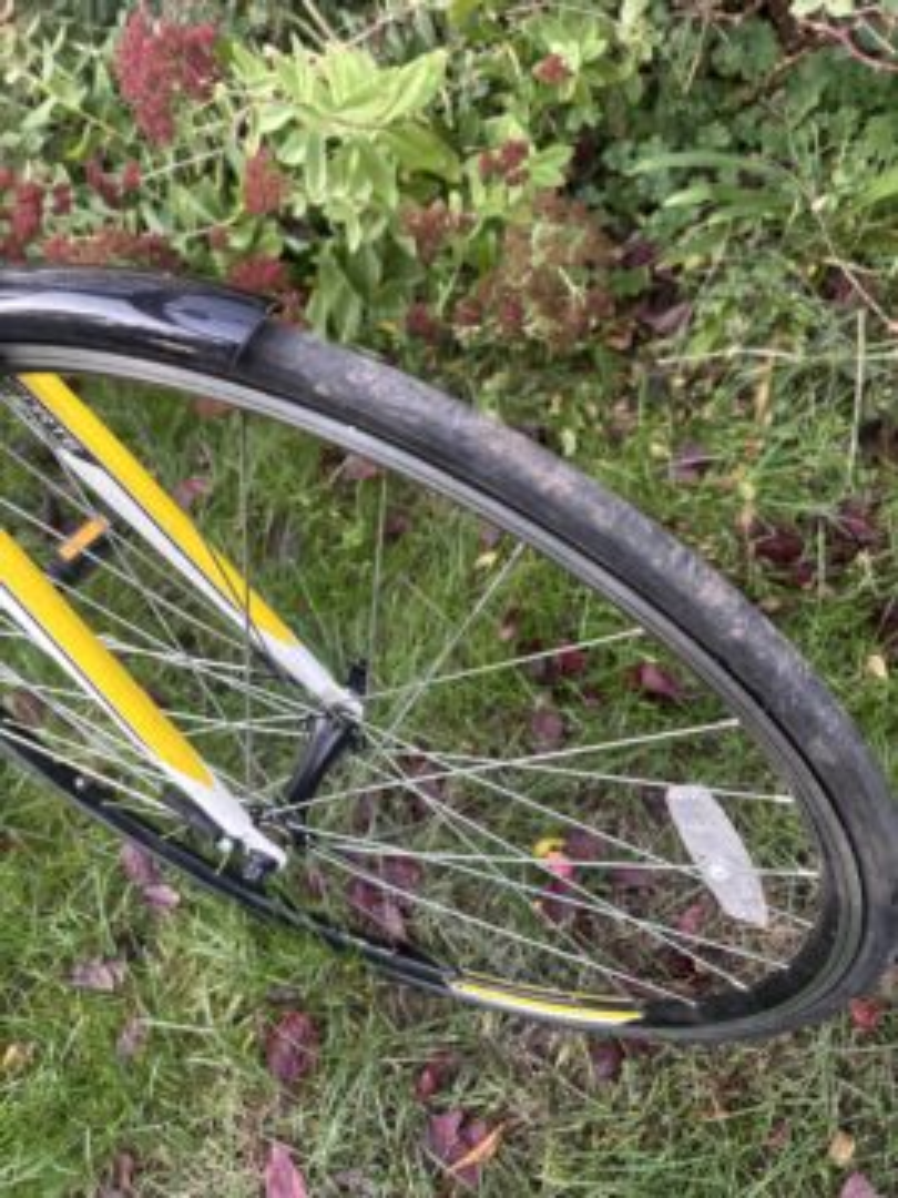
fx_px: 899
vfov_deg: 67.3
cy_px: 599
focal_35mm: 26
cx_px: 449
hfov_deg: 53.1
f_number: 1.6
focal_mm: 5.96
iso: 500
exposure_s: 1/60
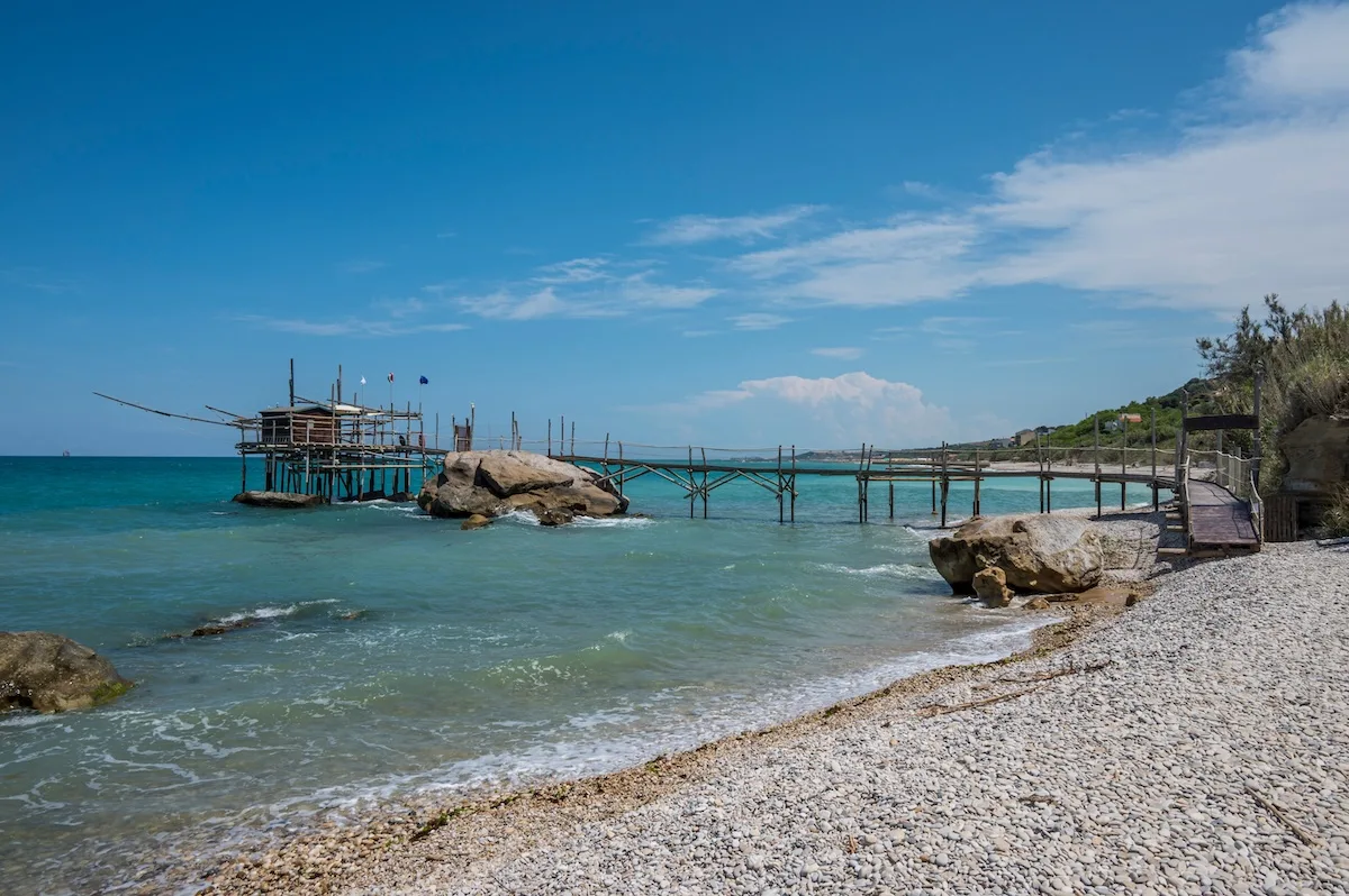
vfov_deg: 48.7
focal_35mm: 26
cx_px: 674
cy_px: 448
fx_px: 992
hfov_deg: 68.4
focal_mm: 26.5
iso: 100
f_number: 16
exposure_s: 1/160
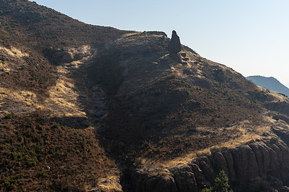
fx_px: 353
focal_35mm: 44
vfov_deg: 30.5
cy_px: 106
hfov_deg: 44.3
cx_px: 171
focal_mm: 32
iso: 100
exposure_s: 1/640
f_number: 7.1
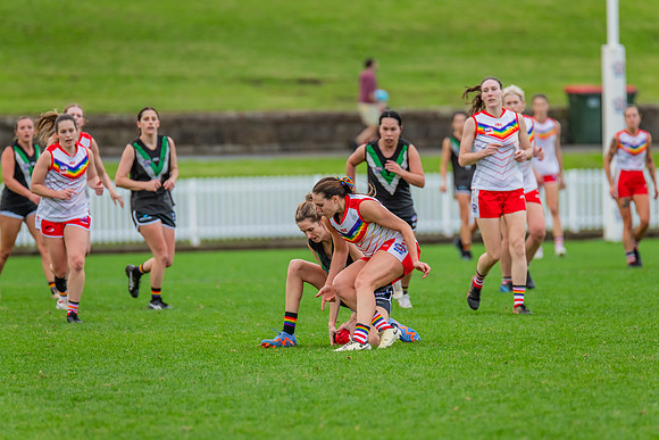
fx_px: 7936
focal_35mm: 433
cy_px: 220
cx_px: 335
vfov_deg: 3.2
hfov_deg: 4.8
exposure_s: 1/1000
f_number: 5
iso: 800
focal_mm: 420
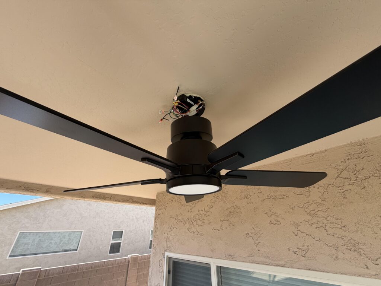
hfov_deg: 102.1
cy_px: 143
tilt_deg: +30.1
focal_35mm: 14
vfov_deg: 85.7
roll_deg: -0.1
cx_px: 190
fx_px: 154
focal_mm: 2.22
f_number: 2.2
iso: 50
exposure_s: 1/308
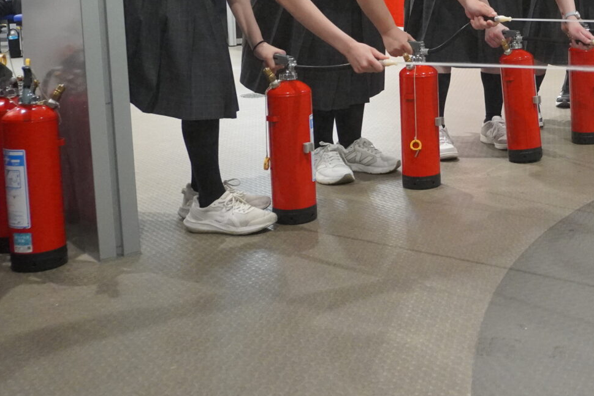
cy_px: 52
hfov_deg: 35.8
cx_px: 507
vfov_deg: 24.9
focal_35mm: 53
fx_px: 873
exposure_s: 1/160
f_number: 4
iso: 4000
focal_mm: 19
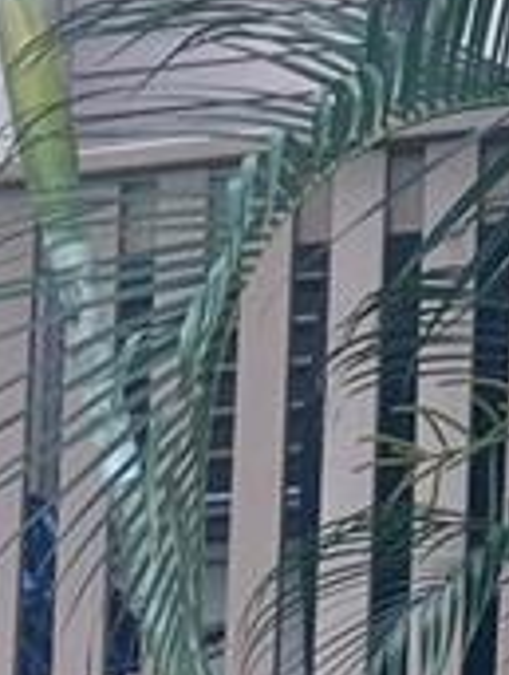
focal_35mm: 182
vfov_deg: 9.6
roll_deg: -0.4
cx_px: -288
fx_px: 3555
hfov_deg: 8.0
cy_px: 1611
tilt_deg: +2.1
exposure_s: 1/121
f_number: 1.5
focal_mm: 5.7
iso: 40
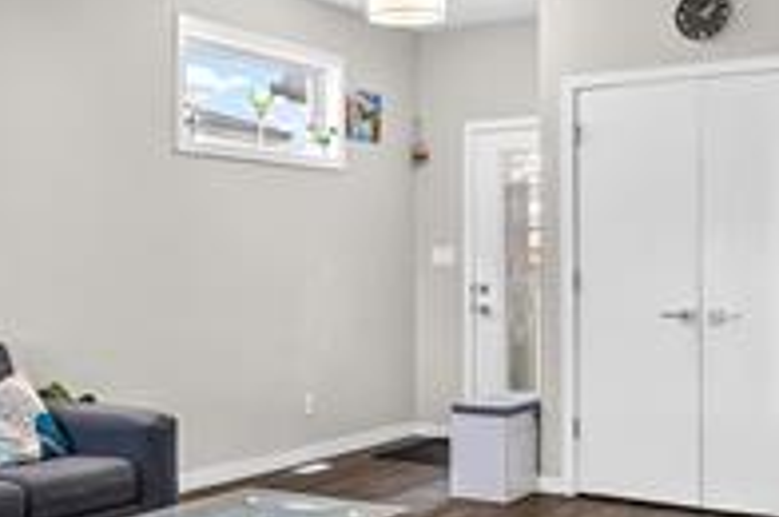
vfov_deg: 27.4
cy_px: 306
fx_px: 1059
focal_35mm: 49
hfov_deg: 39.8
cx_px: 242
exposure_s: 1/10
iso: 640
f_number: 7.1
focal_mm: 10
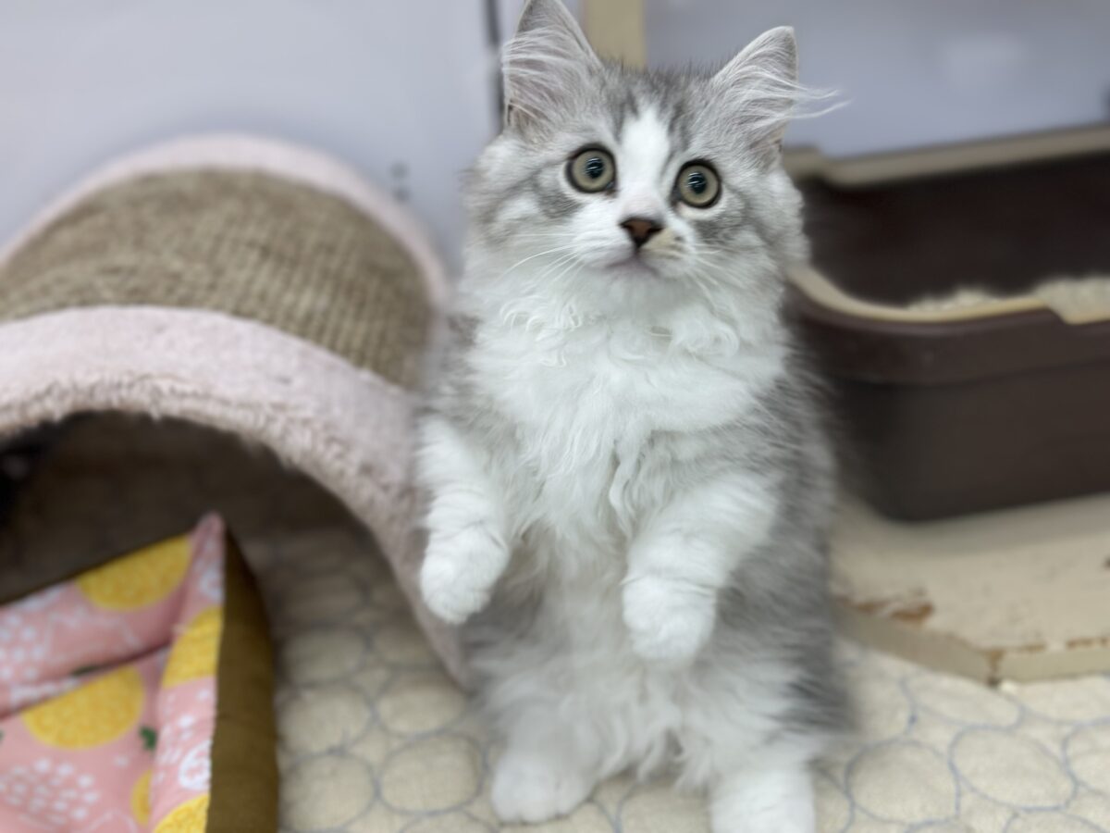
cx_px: 555
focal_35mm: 48
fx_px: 1539
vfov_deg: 30.3
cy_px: 416
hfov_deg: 39.7
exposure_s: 1/100
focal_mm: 6.86
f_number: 1.78
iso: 80
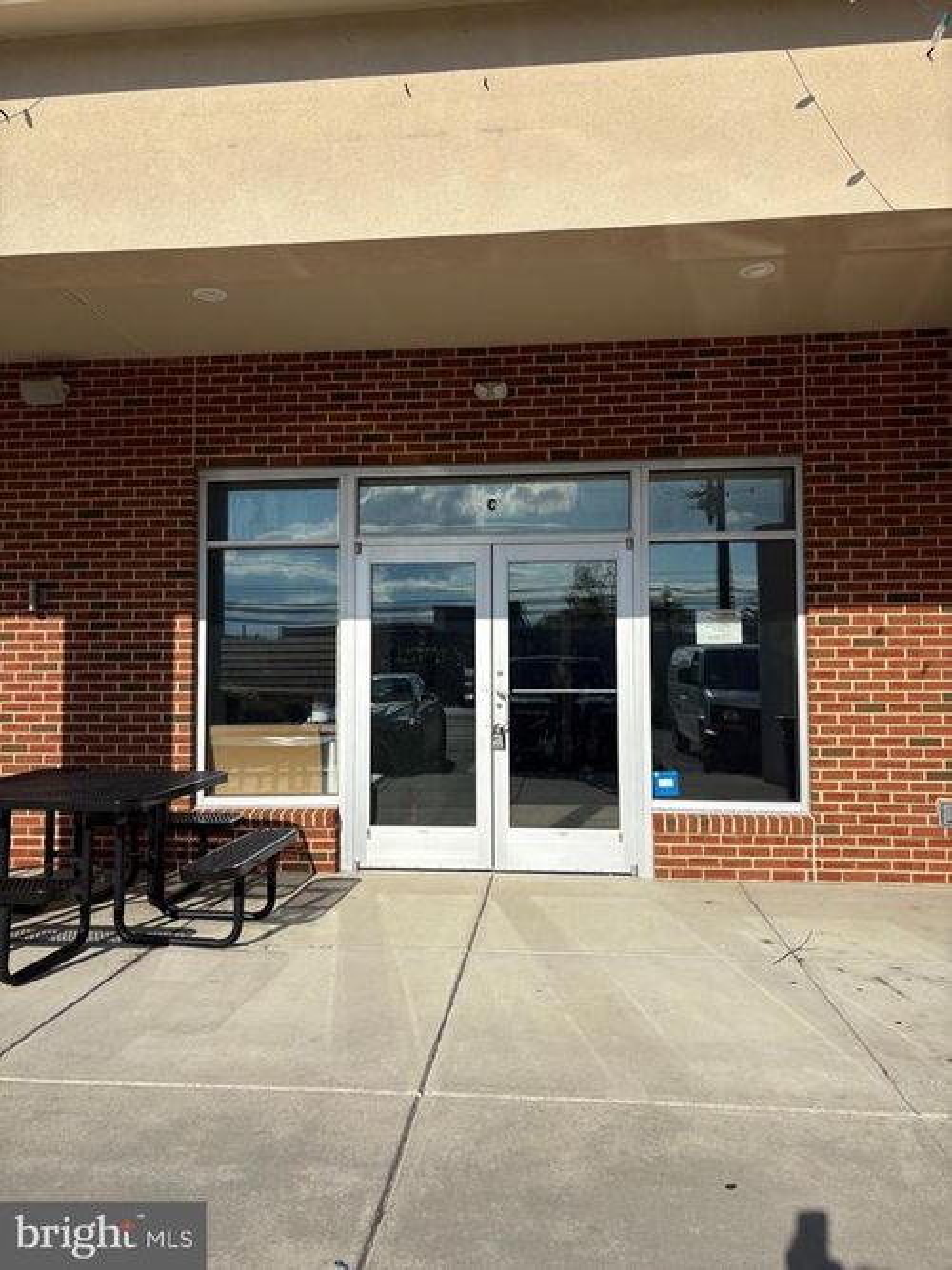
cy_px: 635
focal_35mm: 26
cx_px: 476
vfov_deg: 67.3
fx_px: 954
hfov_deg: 53.0
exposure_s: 1/6993
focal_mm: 5.96
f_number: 1.6
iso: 50
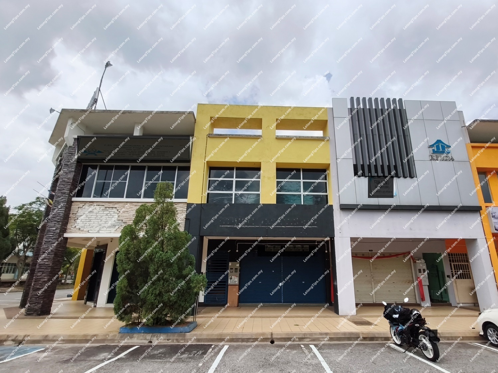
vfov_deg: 81.8
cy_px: 186
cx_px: 249
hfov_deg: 98.2
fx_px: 216
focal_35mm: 15
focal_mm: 1.67
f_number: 2.2
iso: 50
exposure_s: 1/2460
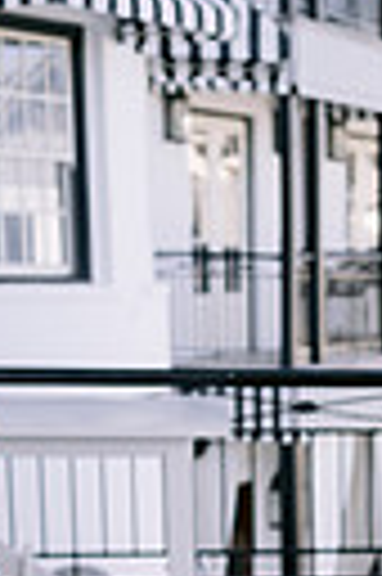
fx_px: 1963
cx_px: 611
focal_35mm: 123
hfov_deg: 10.6
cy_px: 657
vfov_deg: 16.1
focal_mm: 35
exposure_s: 1/800
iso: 200
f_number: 2.8
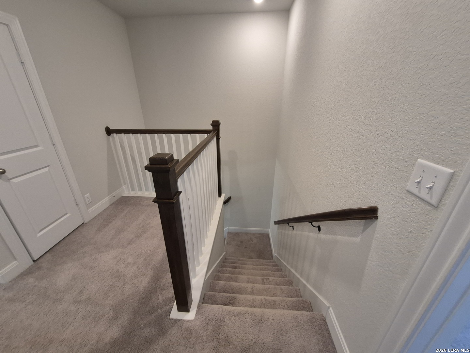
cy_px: 176
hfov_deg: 106.2
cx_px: 235
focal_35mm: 13
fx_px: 177
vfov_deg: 89.9
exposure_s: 1/60
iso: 250
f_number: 2.2
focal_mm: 1.74
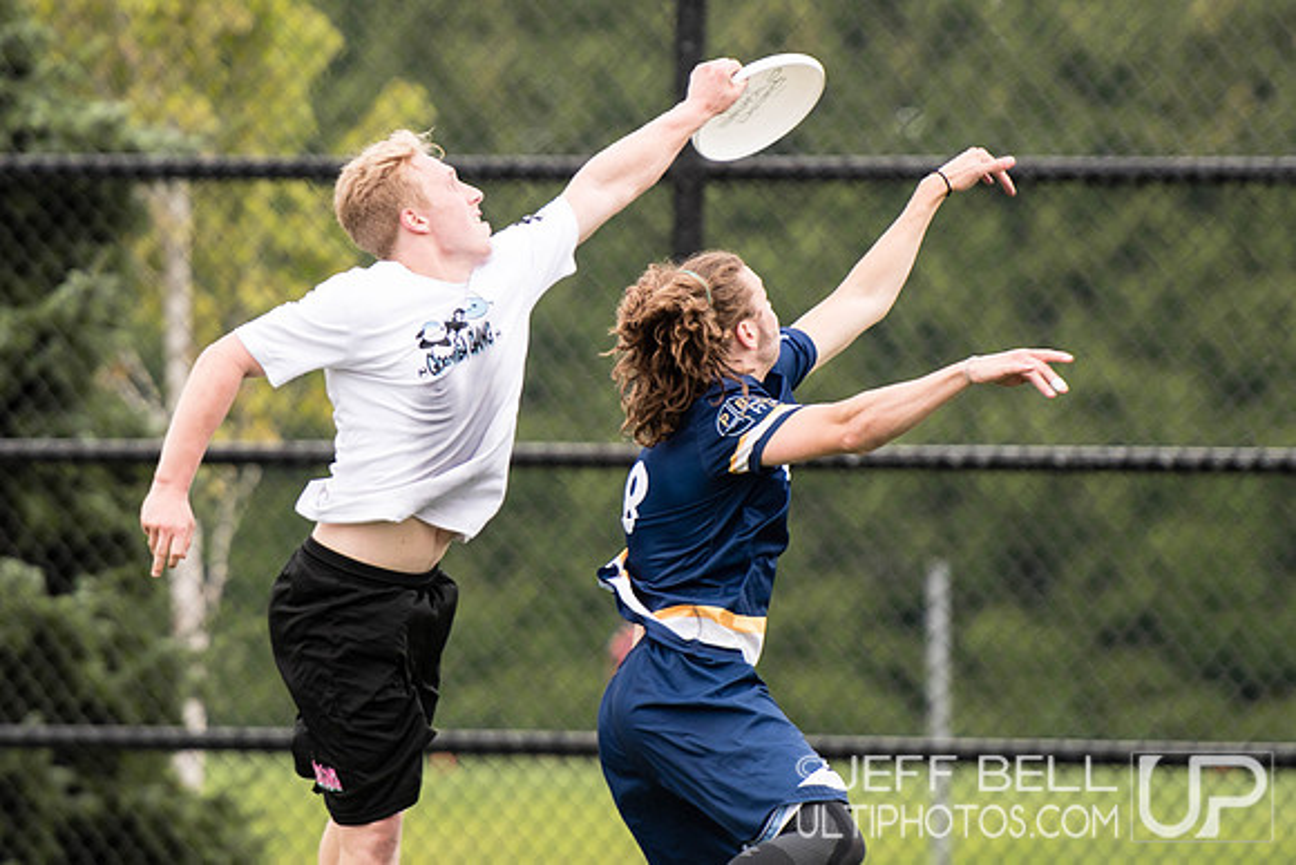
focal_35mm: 492
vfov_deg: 2.8
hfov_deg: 4.2
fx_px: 17702
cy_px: 313
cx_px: 563
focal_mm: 200
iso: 200
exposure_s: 1/1250
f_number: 2.8
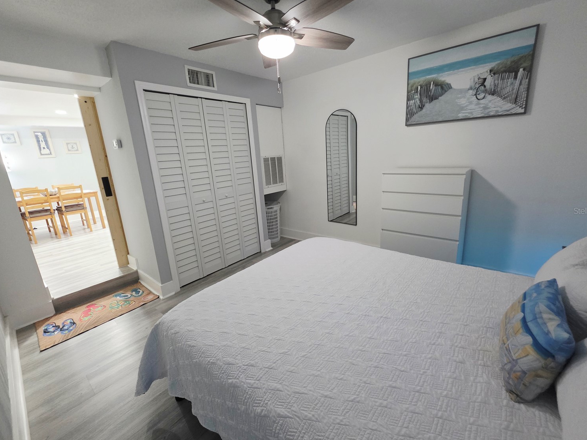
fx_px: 237
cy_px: 211
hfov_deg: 102.1
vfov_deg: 85.6
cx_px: 295
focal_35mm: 14
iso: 640
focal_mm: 2.2
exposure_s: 1/60
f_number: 1.9
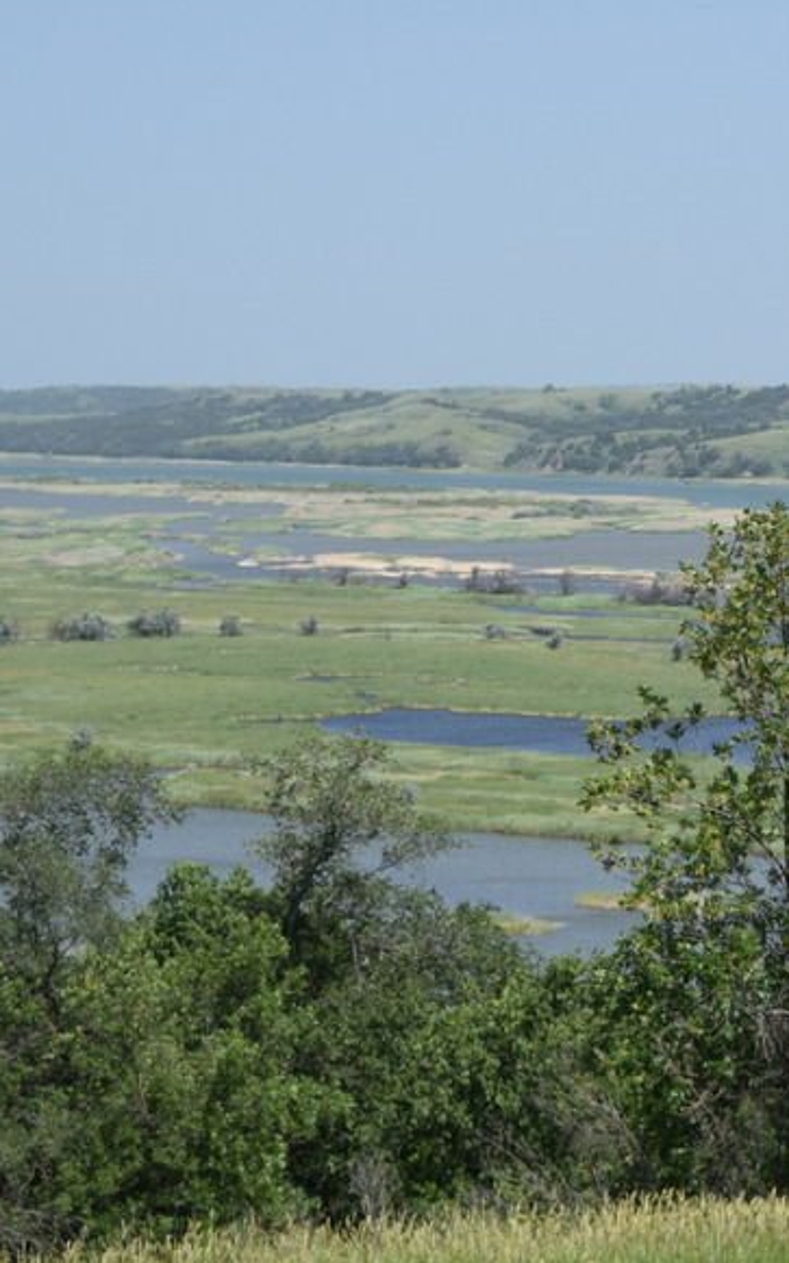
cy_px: 546
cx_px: 917
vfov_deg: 14.7
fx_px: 4887
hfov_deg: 9.1
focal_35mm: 142
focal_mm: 36
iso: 400
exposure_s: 1/3200
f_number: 4.8
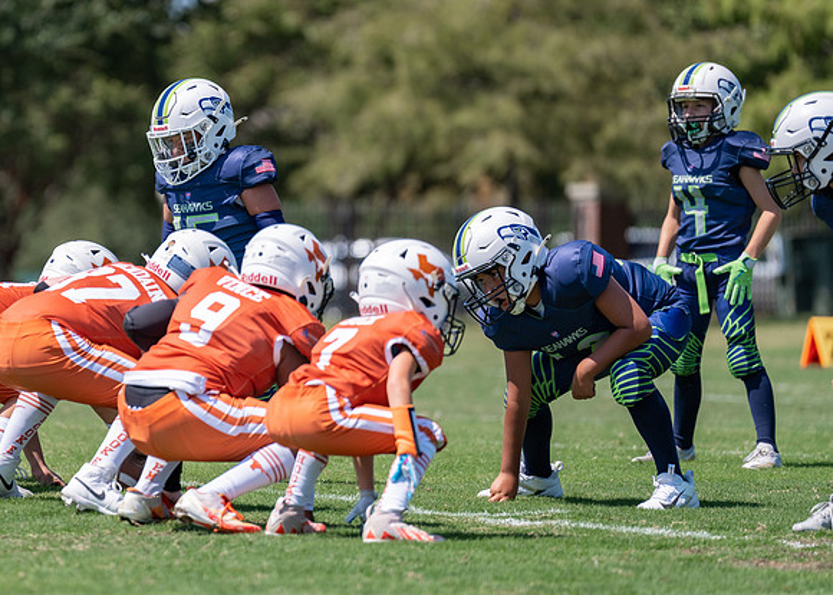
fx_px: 7274
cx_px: 187
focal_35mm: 308
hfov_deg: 6.5
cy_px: 221
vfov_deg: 4.7
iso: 100
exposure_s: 1/2000
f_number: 2.8
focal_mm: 200
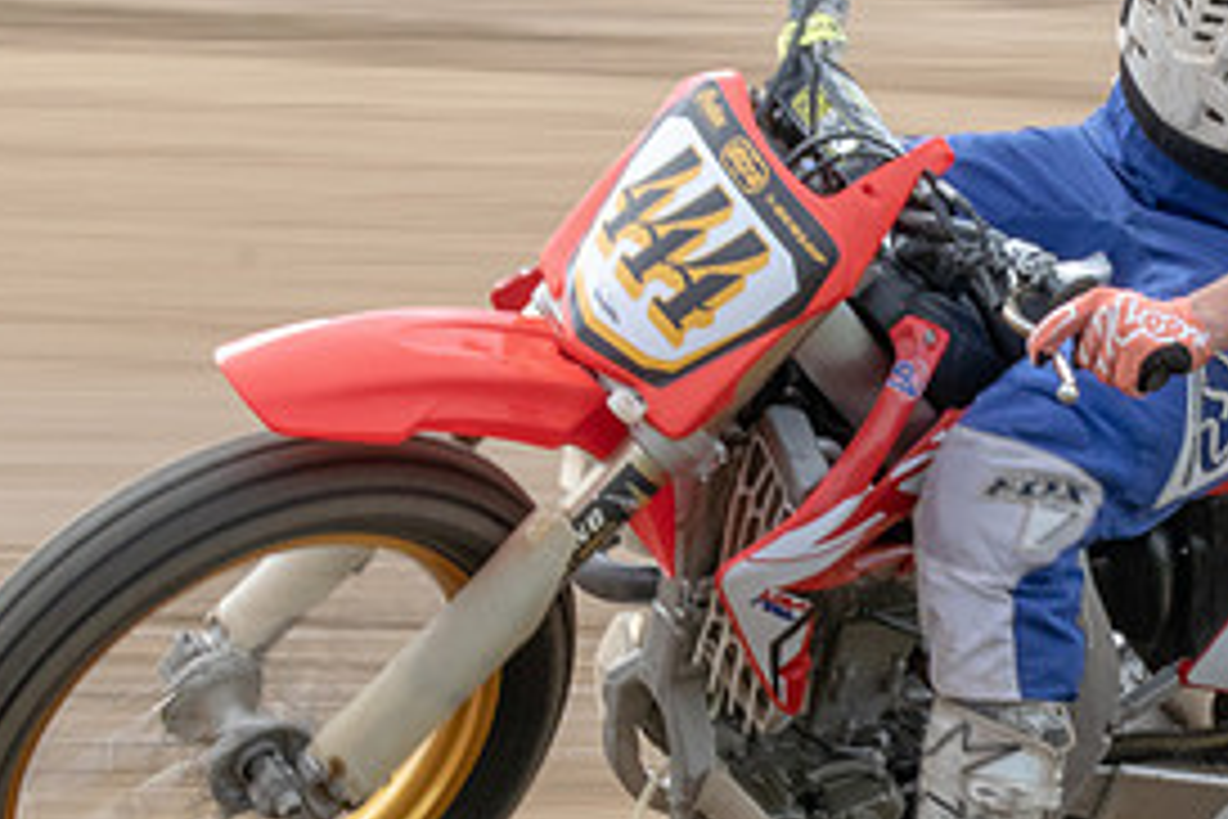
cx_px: 913
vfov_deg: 2.1
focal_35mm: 655
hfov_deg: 3.1
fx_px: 22341
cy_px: 253
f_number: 22
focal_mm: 150
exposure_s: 1/100
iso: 640
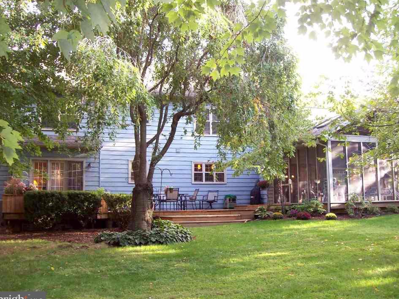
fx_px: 450
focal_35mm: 39
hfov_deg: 47.8
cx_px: 209
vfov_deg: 36.8
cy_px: 147
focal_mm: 6
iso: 140
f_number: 2.7
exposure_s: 1/64
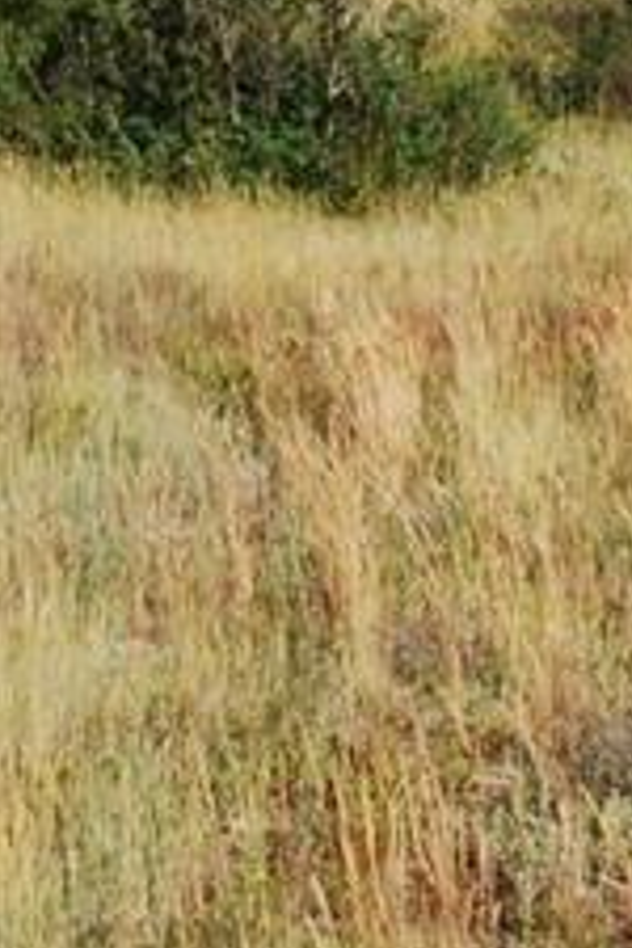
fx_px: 3239
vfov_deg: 15.8
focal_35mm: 123
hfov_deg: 11.1
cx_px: 598
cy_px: -272
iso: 400
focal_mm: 18
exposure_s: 1/500
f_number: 11
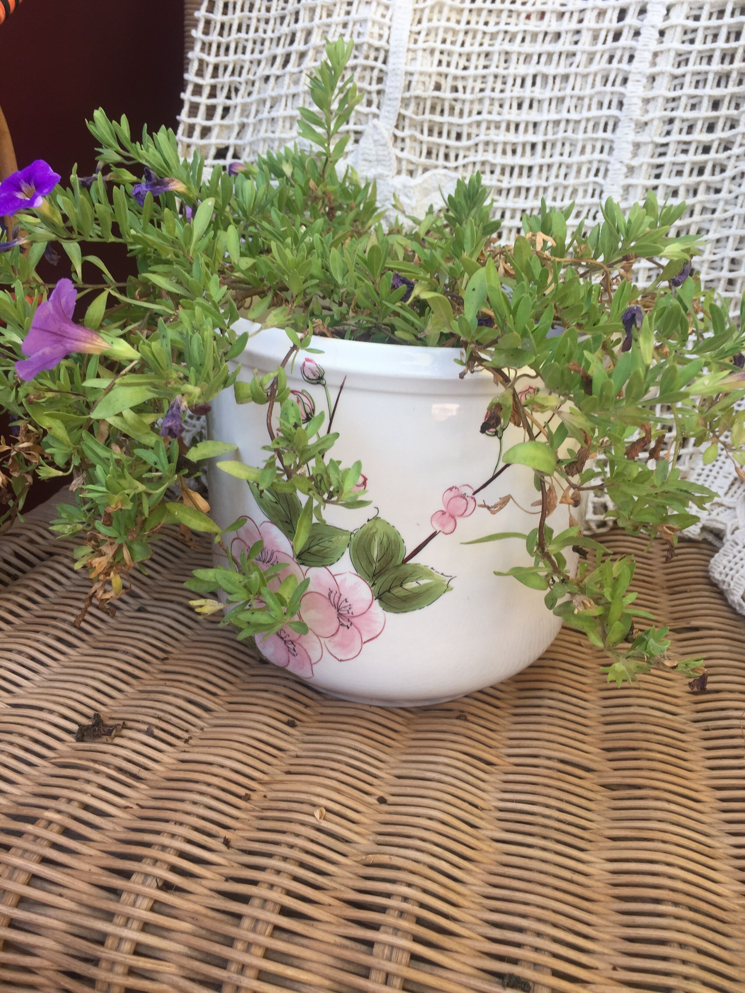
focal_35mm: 29
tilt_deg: -28.8
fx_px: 832
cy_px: 496
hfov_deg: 48.2
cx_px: 372
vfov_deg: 61.7
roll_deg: -2.3
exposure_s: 1/131
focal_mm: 4.15
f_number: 2.2
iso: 32
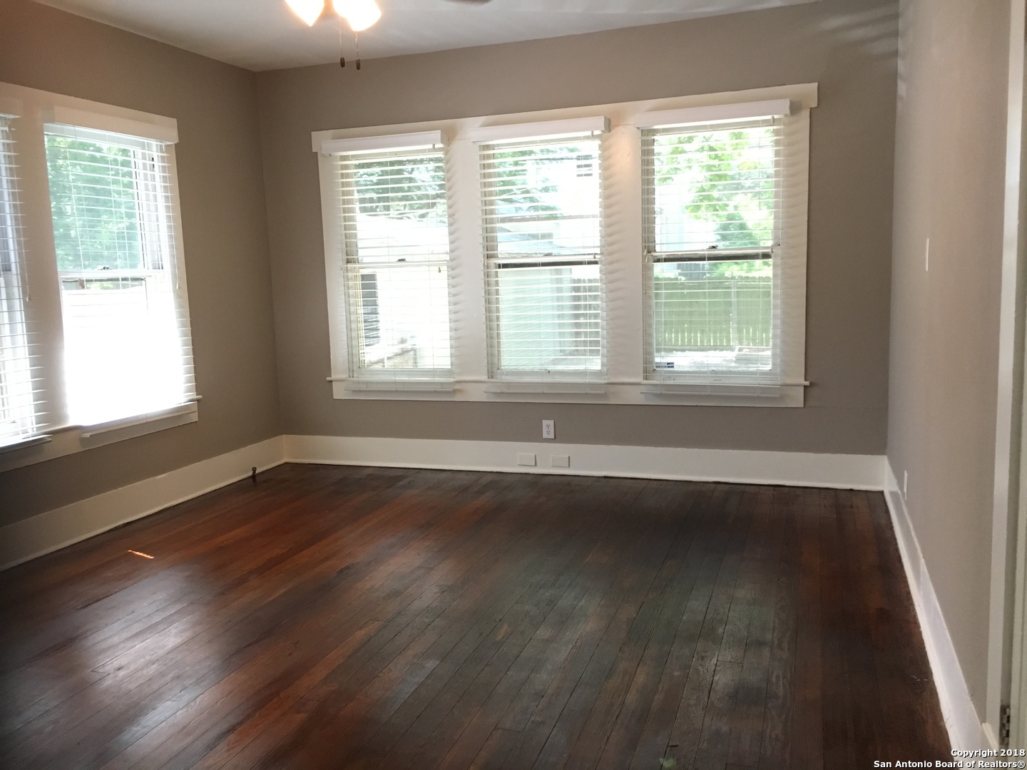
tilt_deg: -8.1
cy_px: 385
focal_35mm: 29
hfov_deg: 61.7
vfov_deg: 48.2
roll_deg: +1.9
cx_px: 514
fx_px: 860
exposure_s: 1/30
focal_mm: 4.15
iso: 160
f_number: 2.2
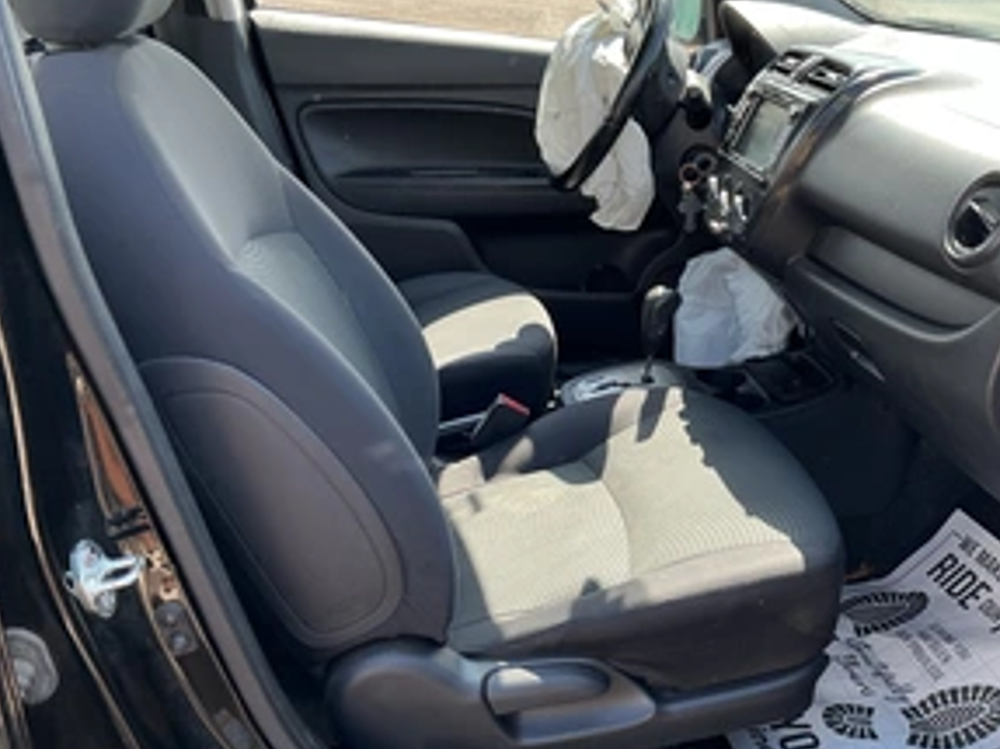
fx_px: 1126
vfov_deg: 36.8
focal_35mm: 39
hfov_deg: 47.3
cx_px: 648
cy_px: 366
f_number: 1.8
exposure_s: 1/169
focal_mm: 3
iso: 20
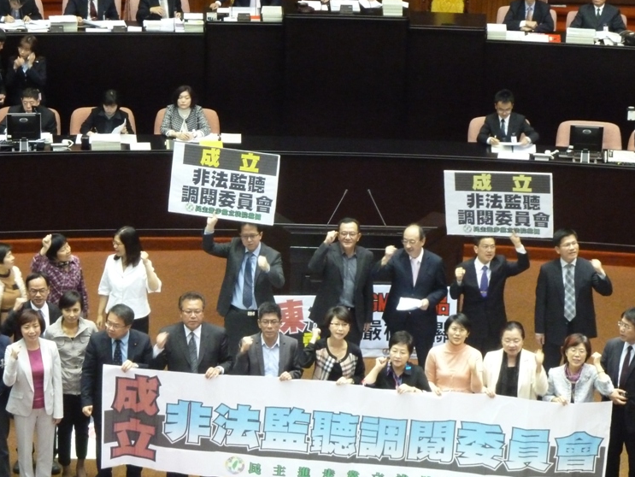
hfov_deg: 17.4
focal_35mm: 113
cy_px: 235
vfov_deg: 13.1
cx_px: 261
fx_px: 2074
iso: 800
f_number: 4.3
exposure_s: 1/15
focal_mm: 14.7
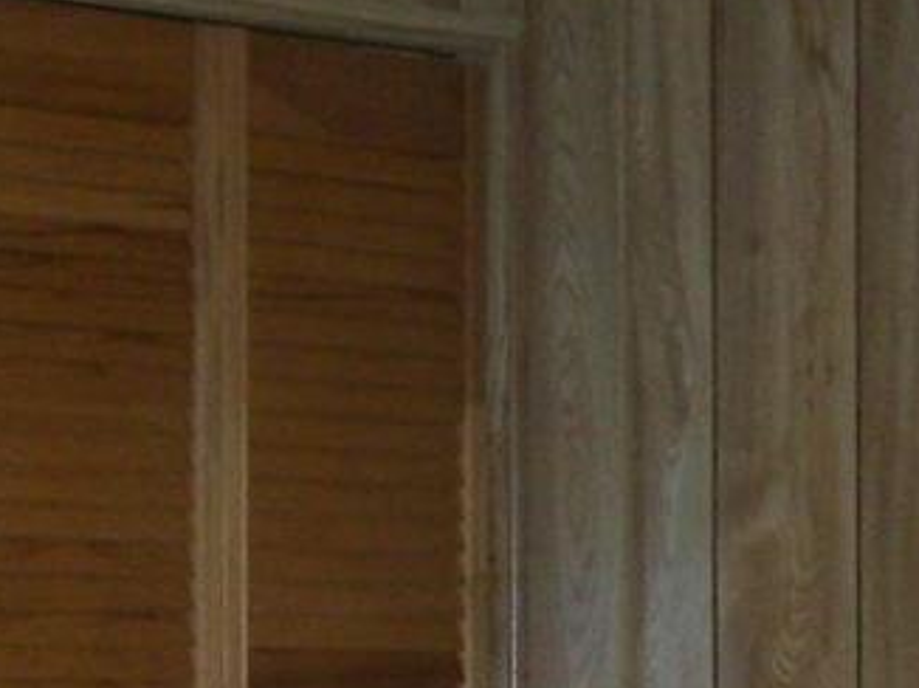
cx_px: 609
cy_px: 1200
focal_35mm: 175
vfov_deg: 8.2
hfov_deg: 11.3
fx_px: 4643
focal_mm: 6.3
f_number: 2.8
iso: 160
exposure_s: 1/60
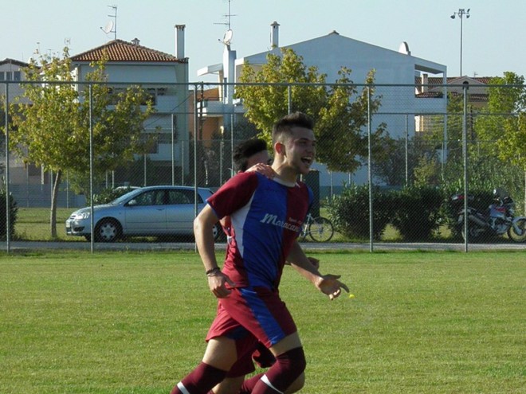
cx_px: 263
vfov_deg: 7.3
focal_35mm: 204
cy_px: 197
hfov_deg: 9.7
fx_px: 3100
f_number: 7.3
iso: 500
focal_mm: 36.7
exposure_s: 1/1250
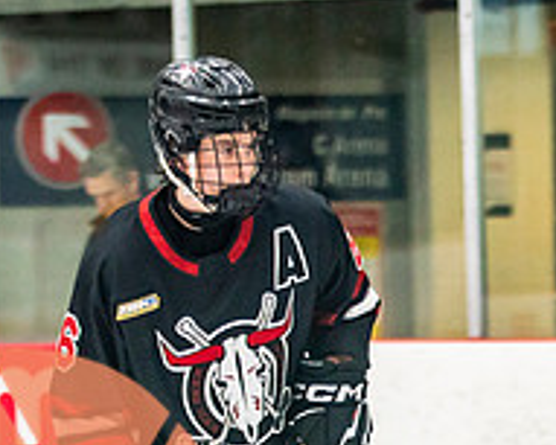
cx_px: 801
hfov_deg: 4.7
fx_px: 6783
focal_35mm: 412
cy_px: 670
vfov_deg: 3.7
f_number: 2.8
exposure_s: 1/640
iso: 3200
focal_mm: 120
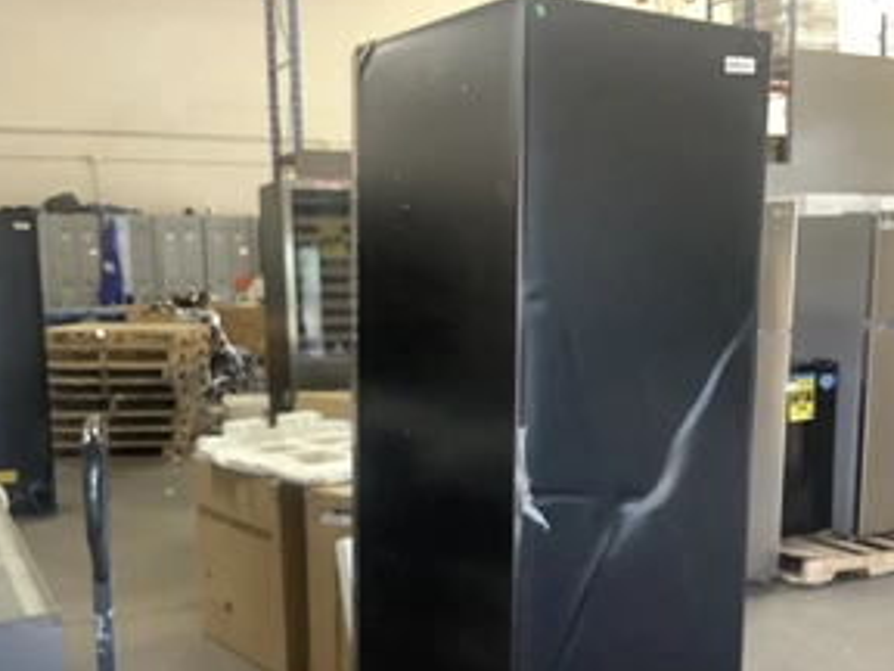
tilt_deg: -9.5
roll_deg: +0.6
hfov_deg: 43.8
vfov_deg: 33.3
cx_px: 484
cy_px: 447
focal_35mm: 43
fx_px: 1111
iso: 320
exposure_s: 1/30
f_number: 2.4
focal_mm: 3.3
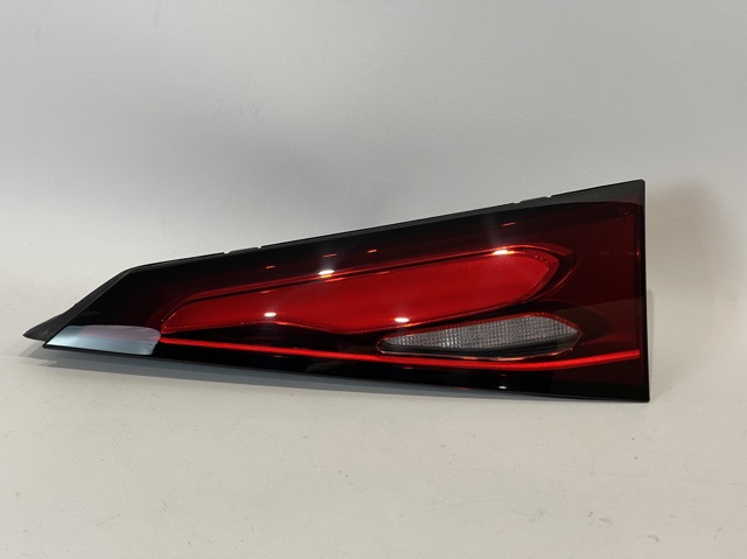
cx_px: 374
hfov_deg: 30.3
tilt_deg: -23.0
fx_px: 1380
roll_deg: -2.8
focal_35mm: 64
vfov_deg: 22.9
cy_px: 280
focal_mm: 7.5
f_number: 2.2
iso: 125
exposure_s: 1/50
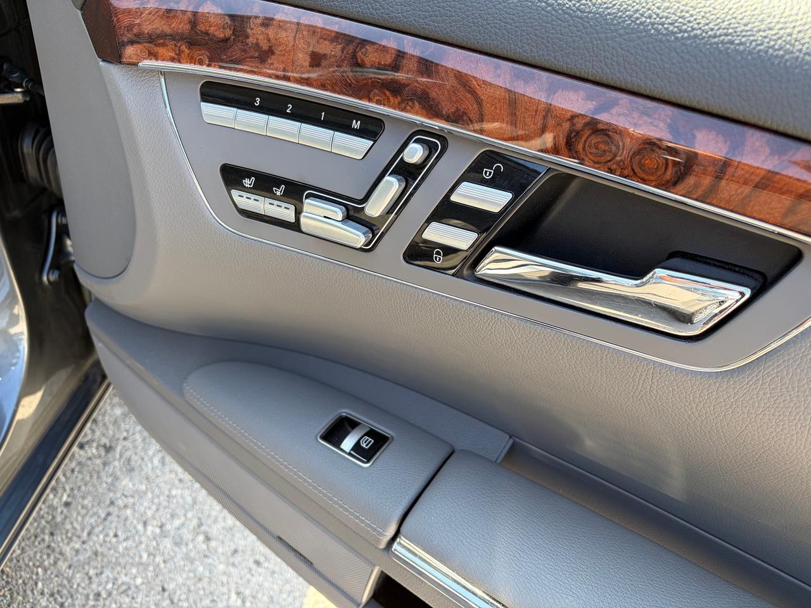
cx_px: 406
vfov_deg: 53.1
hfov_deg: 67.3
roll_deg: -10.0
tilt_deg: -40.9
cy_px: 304
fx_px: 609
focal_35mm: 26
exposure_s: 1/175
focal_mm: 5.96
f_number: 1.6
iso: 50
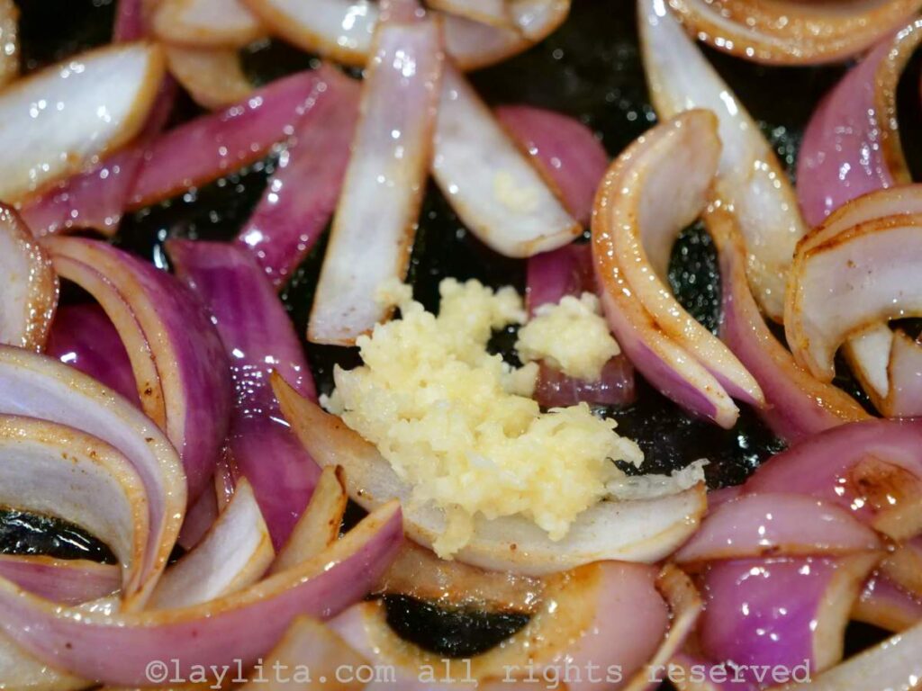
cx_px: 461
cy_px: 346
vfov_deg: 16.1
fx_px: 2450
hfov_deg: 21.3
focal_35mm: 92
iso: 3200
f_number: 3.9
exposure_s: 1/80
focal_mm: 46
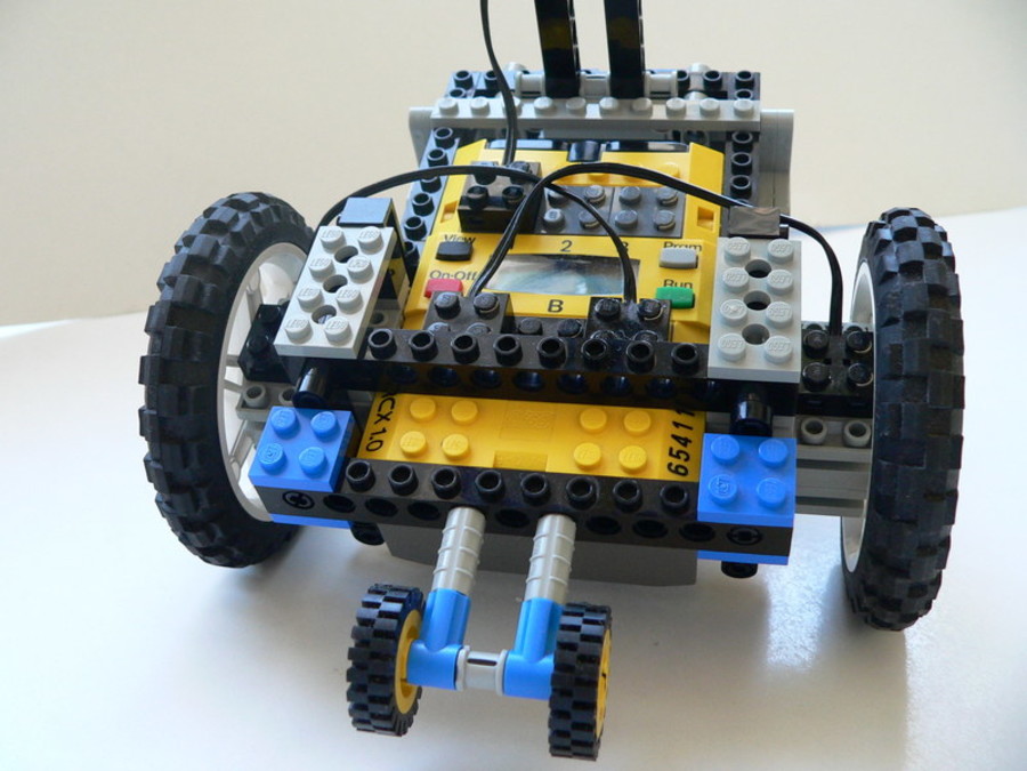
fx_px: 1068
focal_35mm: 36
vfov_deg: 39.7
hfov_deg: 51.4
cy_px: 386
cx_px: 514
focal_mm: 6
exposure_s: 1/40
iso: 200
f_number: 2.8
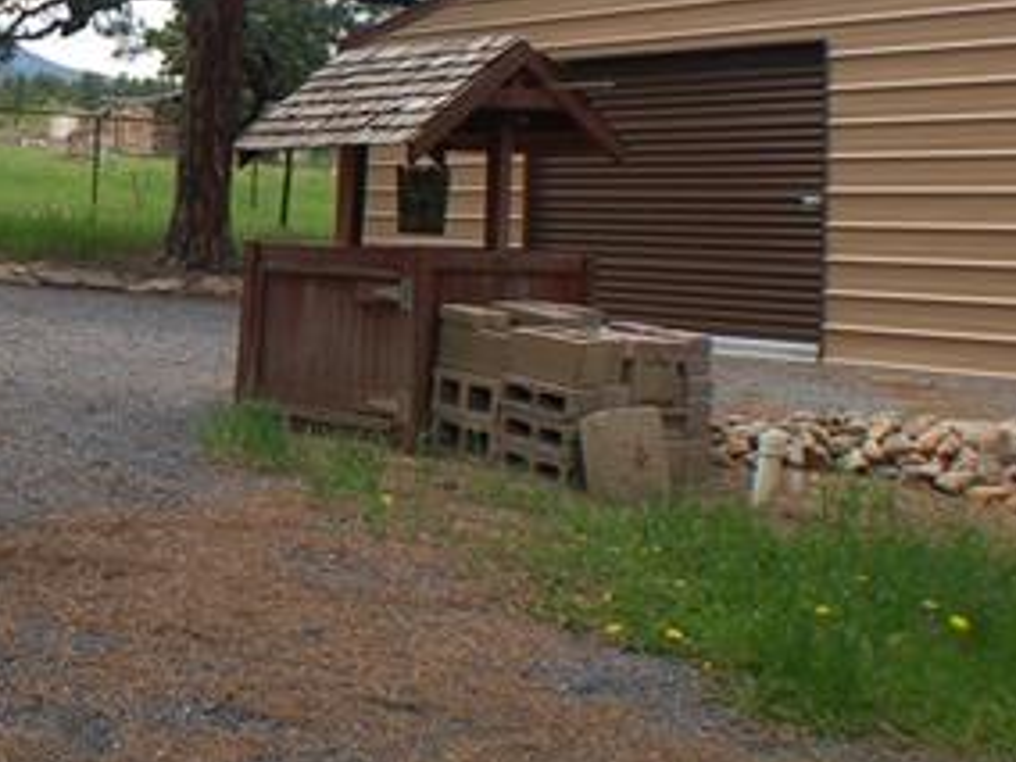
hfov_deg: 23.7
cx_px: -43
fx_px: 2289
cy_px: 106
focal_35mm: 78
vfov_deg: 18.6
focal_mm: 24
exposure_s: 1/200
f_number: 7.1
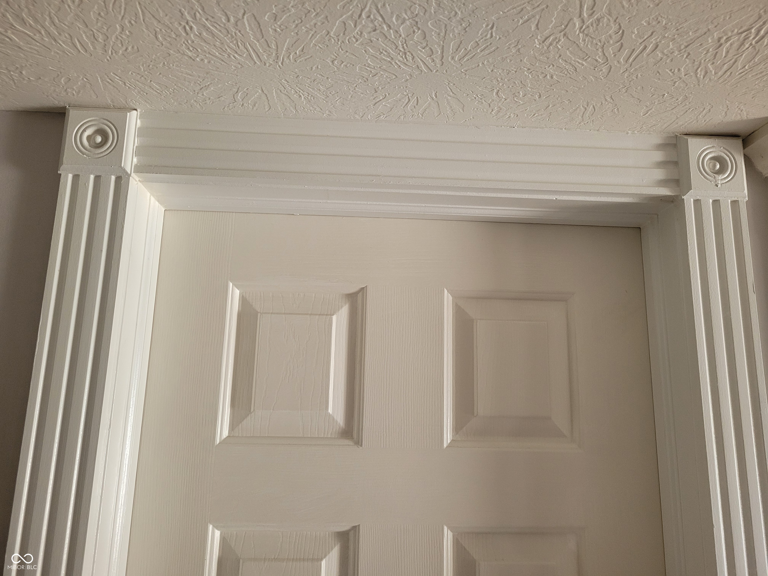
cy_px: 288
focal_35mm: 26
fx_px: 577
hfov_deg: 67.3
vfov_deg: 53.1
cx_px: 384
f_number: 1.8
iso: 320
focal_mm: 5.4
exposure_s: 1/120
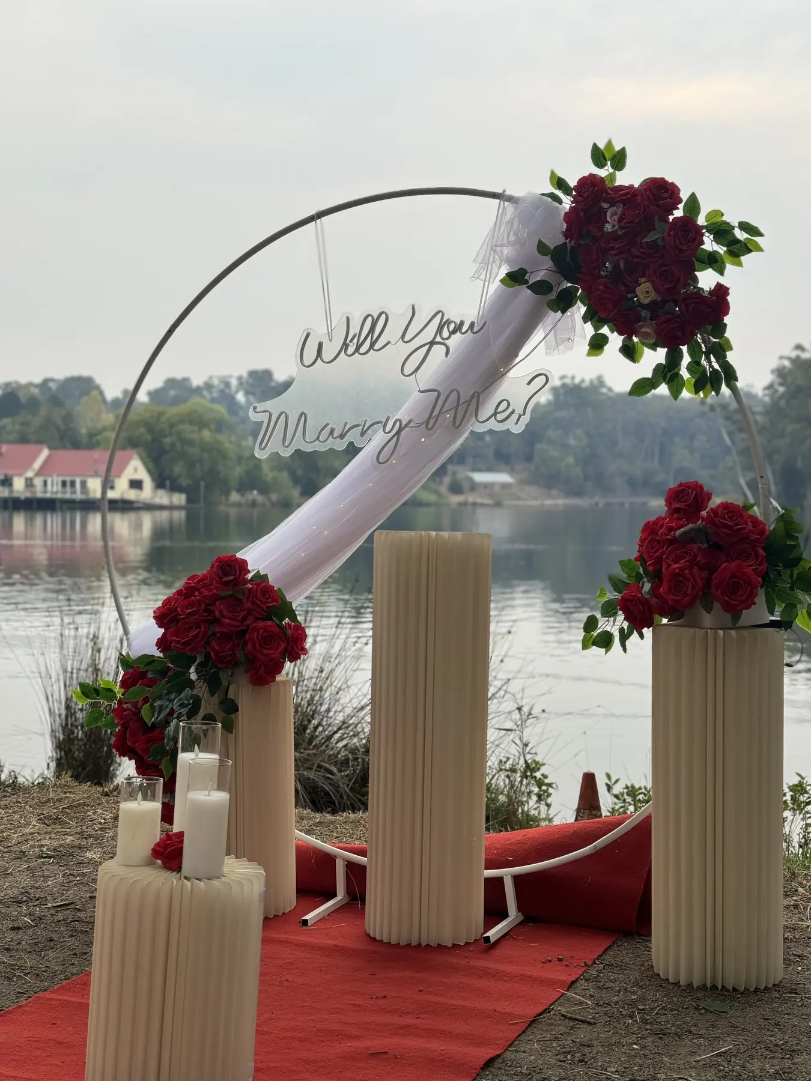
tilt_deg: -1.7
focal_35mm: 48
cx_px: 406
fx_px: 1499
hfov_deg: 30.3
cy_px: 540
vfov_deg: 39.7
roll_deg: -0.9
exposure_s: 1/939
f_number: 1.78
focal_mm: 6.86
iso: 64
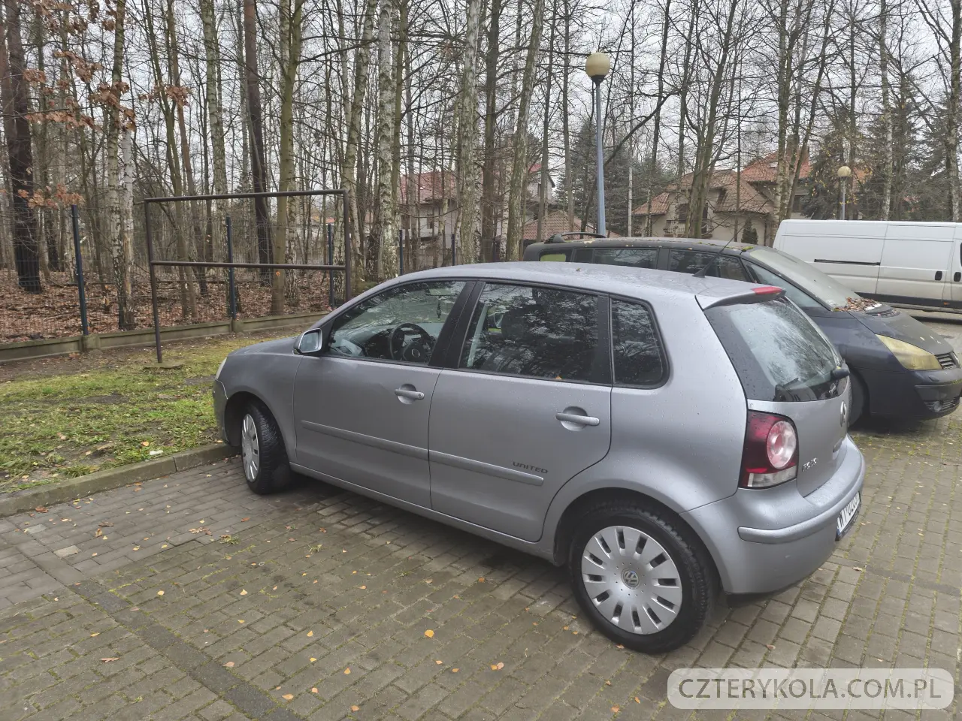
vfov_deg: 58.9
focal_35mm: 23
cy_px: 360
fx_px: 639
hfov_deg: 73.9
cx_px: 481
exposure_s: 1/50
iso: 320
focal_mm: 6.14
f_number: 1.65
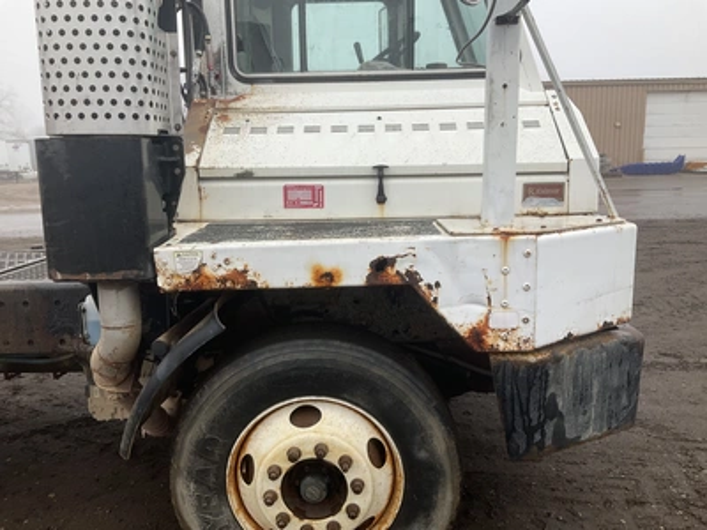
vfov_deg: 48.2
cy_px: 265
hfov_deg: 61.7
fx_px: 592
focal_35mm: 29
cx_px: 354
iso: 25
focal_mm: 3
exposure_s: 1/439
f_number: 1.8
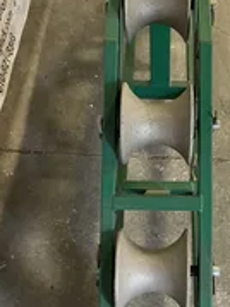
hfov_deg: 25.1
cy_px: 156
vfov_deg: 33.3
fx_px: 514
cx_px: 154
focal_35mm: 58
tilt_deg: -49.2
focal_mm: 4.2
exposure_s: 1/60
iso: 400
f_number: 1.6
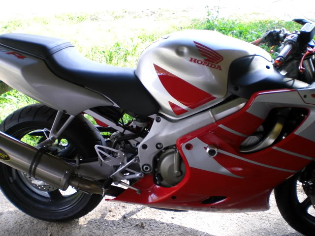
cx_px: 158
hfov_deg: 49.0
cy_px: 118
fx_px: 346
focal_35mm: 38
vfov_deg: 37.7
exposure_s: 1/100
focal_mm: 6.3
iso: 100
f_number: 3.1
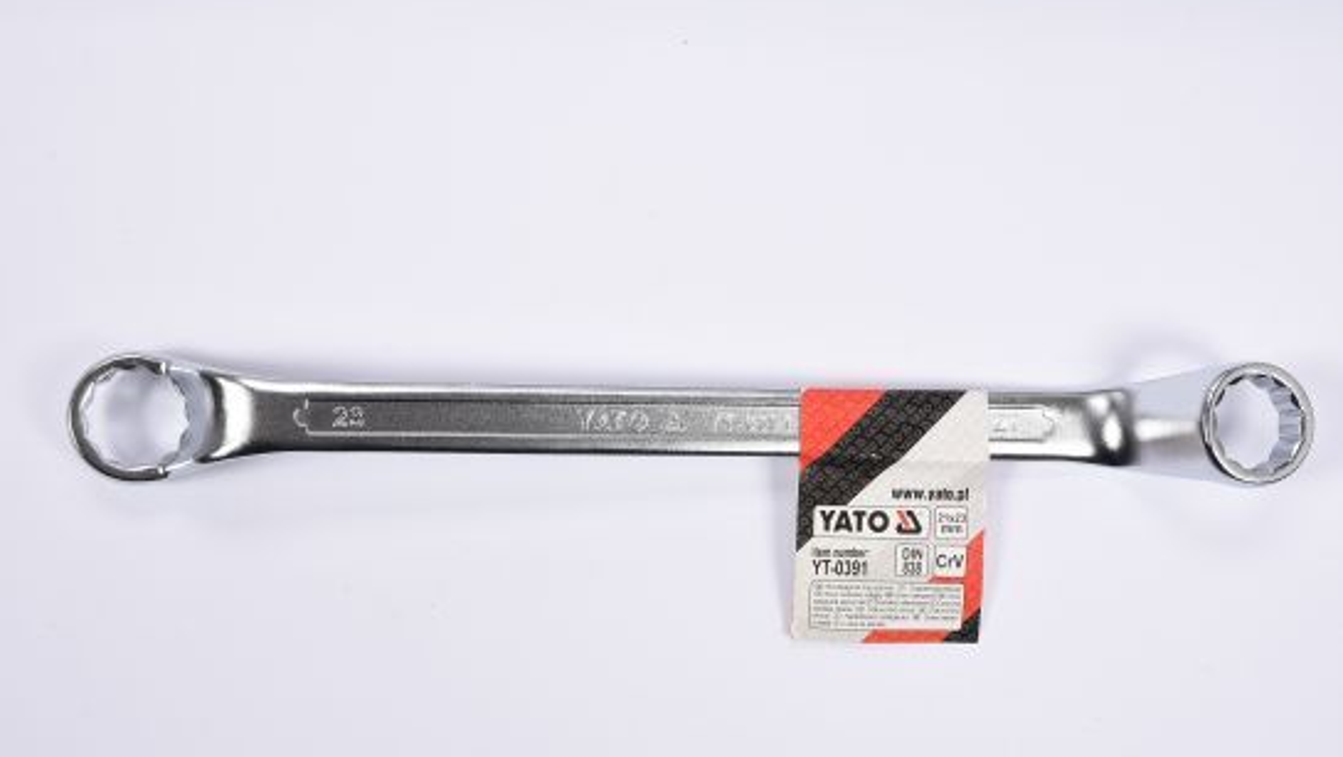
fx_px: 2137
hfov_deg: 34.9
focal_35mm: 60
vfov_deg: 20.1
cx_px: 672
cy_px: 419
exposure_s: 1/125
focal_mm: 38
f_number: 16
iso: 250
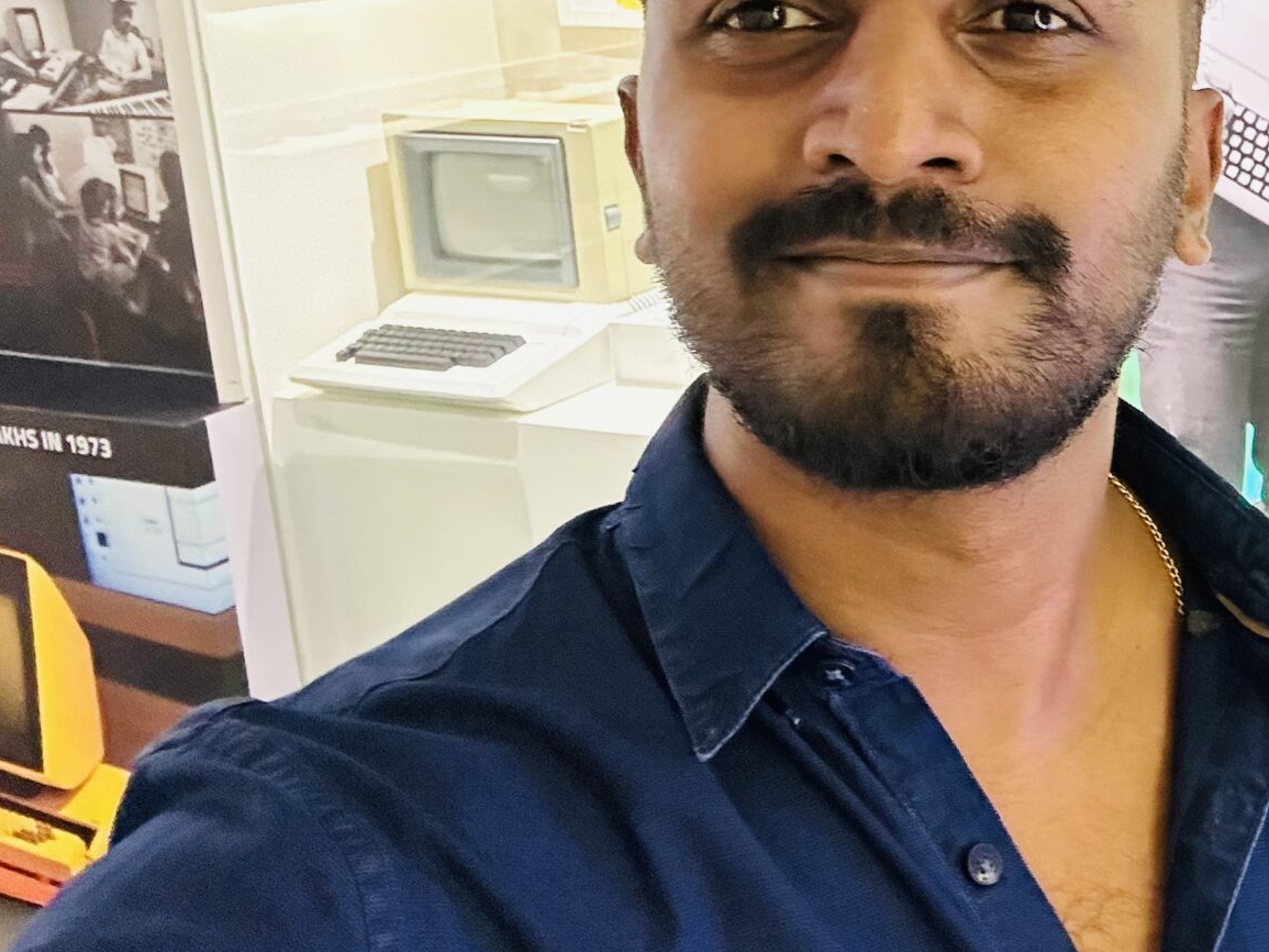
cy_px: 281
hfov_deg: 33.7
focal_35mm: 51
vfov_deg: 28.3
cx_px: 1313
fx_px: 1869
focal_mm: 2.69
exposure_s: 1/33
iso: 320
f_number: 1.9
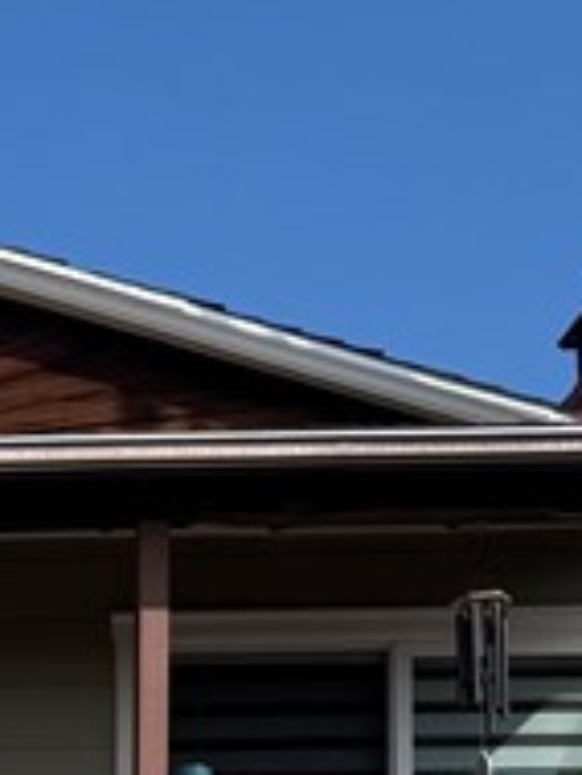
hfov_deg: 10.4
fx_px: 2911
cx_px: -639
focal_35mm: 130
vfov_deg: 13.9
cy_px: 1279
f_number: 1.78
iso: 80
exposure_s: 1/4975
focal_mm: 6.76
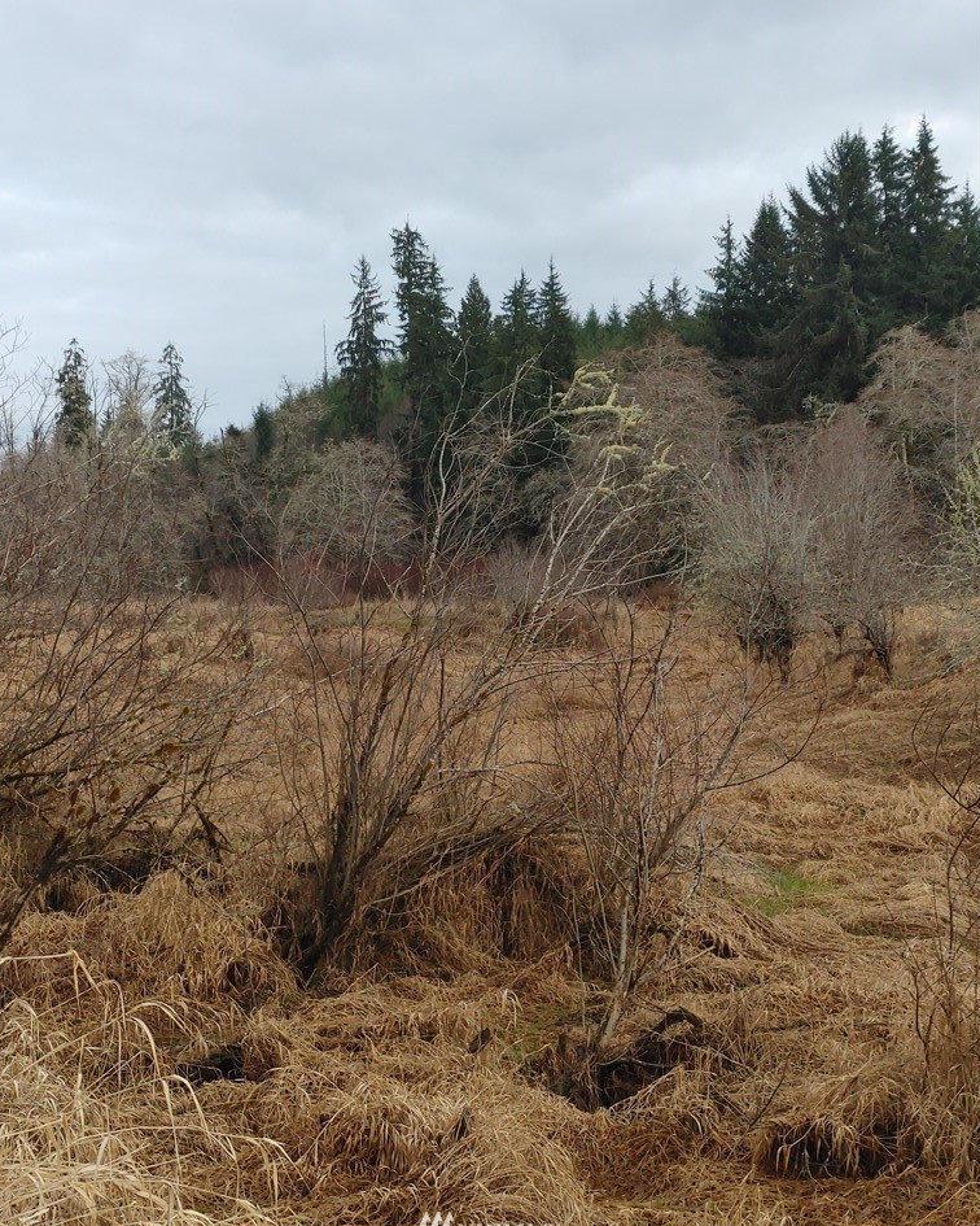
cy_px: 612
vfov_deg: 34.2
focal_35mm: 55
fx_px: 1994
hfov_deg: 27.6
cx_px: 487
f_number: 1.8
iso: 100
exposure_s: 1/120
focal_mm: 4.81
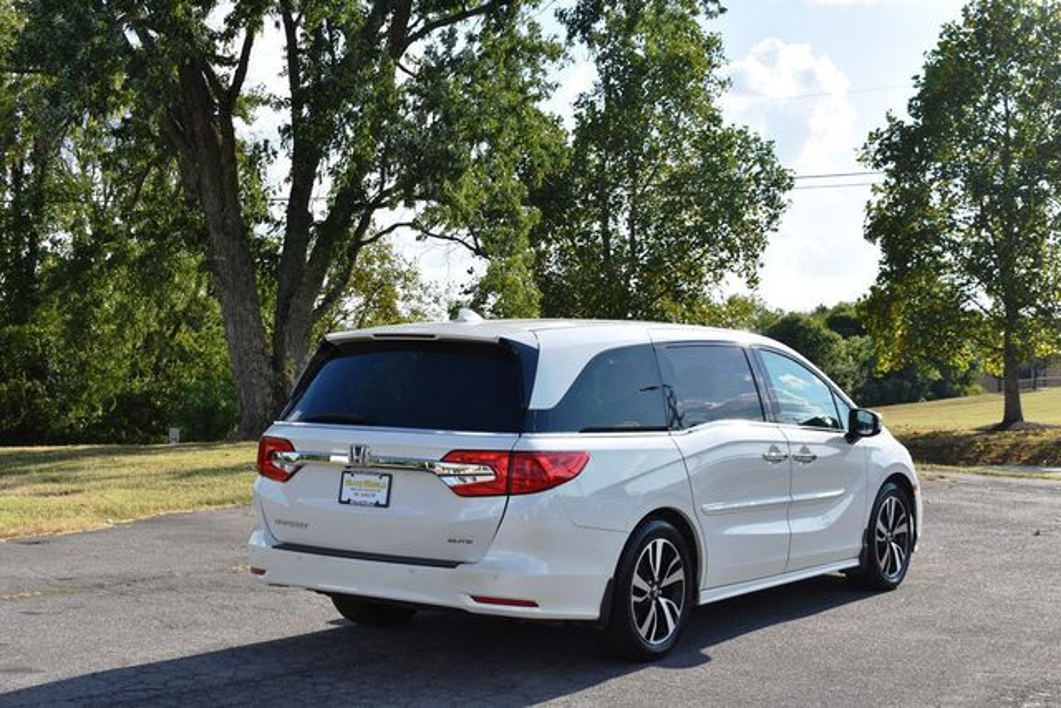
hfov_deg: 37.8
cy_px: 354
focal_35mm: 52
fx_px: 1548
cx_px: 530
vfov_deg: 25.8
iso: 100
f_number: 8
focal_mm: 35
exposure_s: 1/250
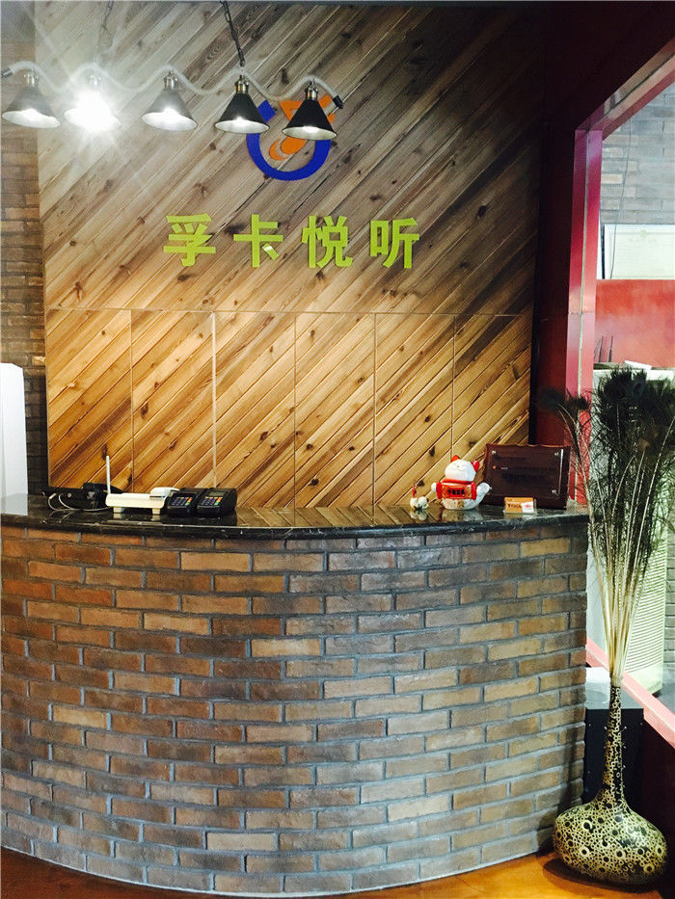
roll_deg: -0.8
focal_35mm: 29
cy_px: 450
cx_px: 338
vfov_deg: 61.7
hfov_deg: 48.2
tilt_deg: -4.1
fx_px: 754
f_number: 2.2
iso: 250
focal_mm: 4.15
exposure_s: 1/17
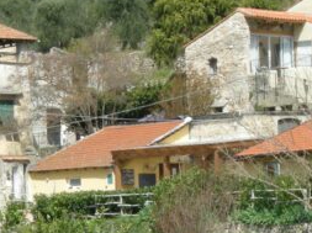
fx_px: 2052
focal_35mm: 228
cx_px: 116
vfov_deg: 6.5
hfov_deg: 8.7
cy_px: 205
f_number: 5.4
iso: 64
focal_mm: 15.7
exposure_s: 1/222
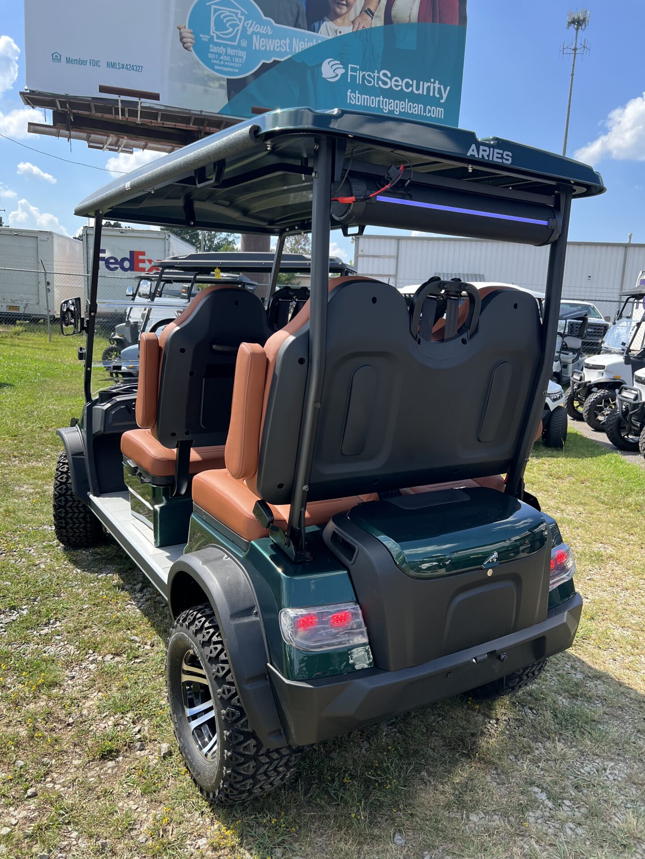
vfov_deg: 67.3
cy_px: 430
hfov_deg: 53.1
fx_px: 646
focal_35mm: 26
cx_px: 322
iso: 50
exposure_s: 1/1344
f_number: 1.5
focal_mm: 5.7
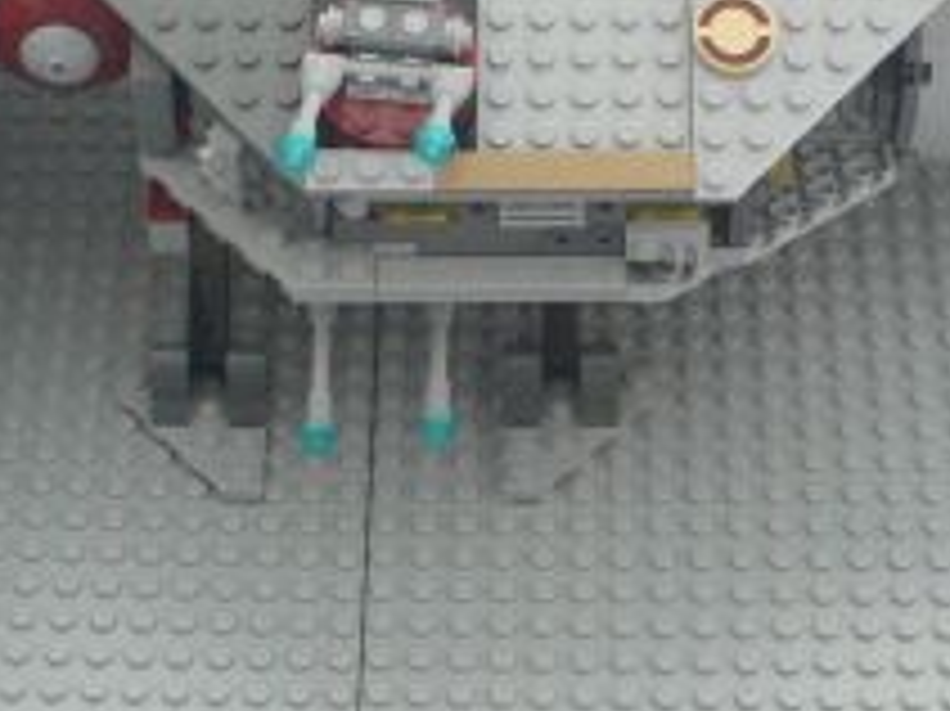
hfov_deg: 19.1
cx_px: 482
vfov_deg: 14.0
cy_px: -81
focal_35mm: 103
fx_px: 2825
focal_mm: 6.3
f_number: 2.8
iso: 200
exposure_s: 1/15
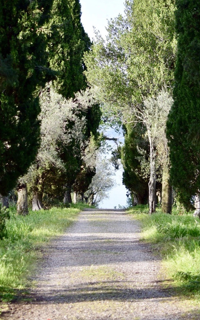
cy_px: 145
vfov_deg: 23.1
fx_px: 783
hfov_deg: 14.5
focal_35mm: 90
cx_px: 112
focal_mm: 35
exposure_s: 1/800
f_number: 2.2
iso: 100
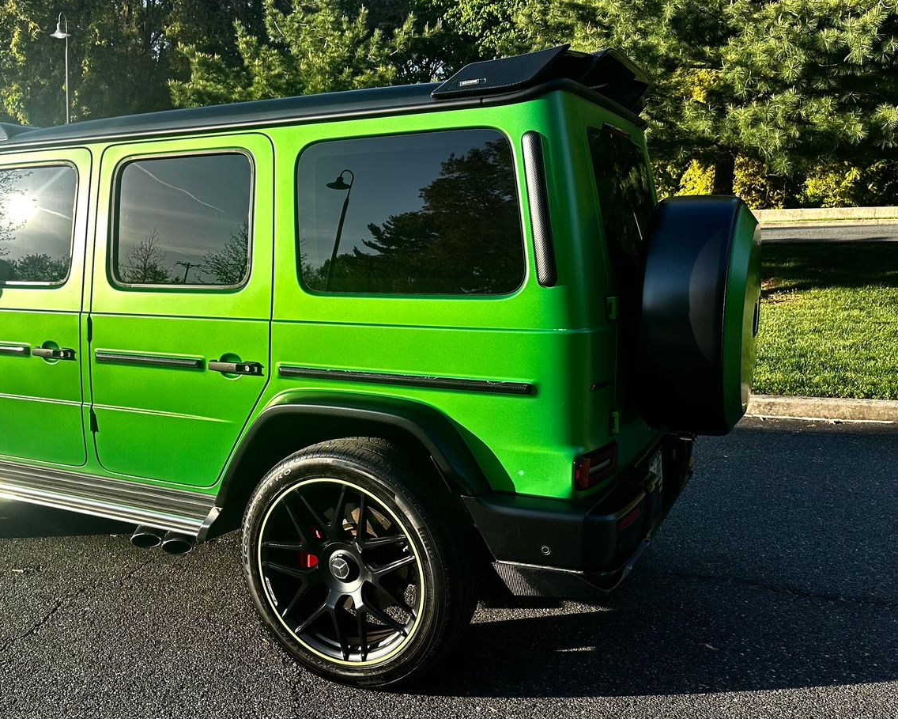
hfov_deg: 52.7
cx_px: 268
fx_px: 877
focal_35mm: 33
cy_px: 342
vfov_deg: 44.5
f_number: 1.78
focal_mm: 6.86
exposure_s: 1/1562
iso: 80
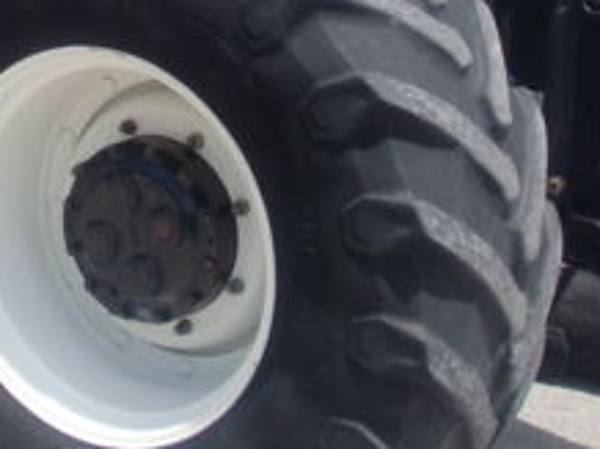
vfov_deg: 14.7
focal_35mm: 96
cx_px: -18
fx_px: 1662
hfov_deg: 19.8
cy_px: -140
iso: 64
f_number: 2.6
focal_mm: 4.65
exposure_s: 1/800
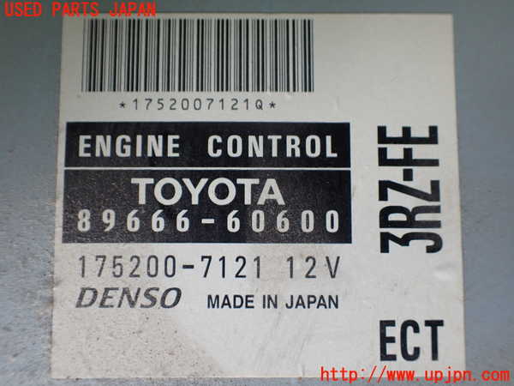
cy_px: 193
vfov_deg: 46.8
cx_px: 257
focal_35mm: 30
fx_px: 445
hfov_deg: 60.0
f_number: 2.3
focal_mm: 5.4
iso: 200
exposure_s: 1/125
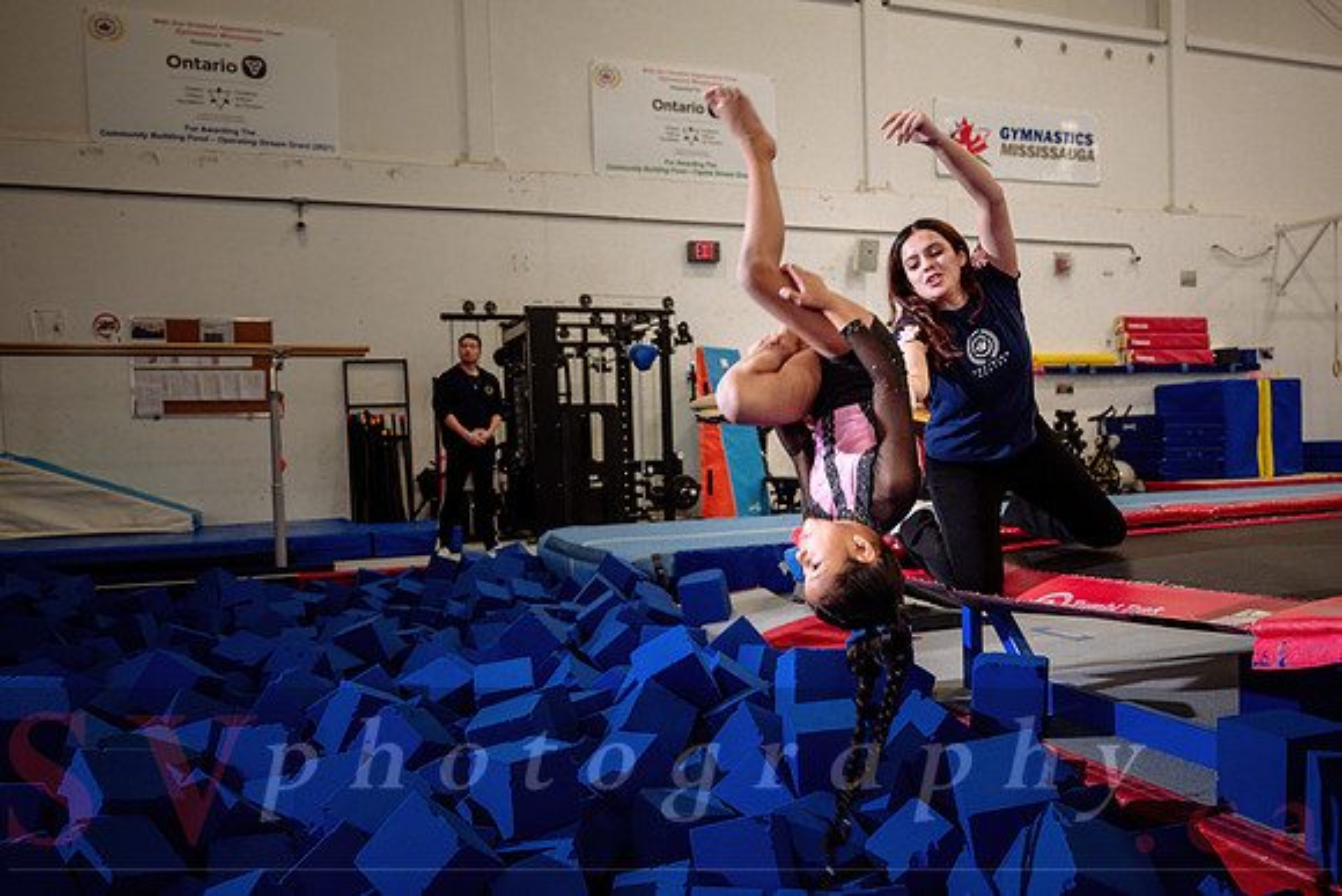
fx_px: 1162
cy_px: 476
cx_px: 761
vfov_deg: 42.1
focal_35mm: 31
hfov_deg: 59.8
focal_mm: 25.5
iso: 1600
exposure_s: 1/400
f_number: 3.5
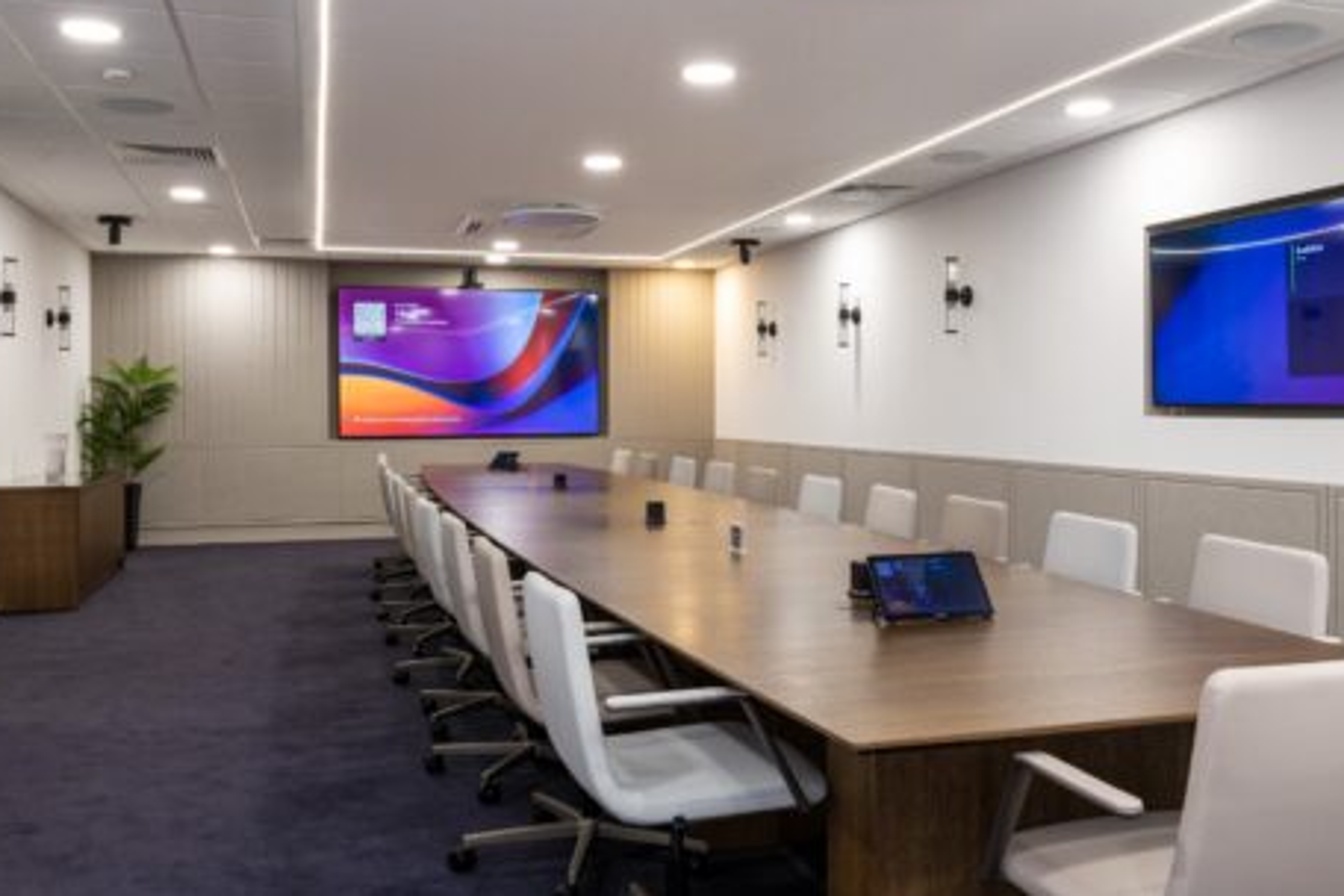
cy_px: 411
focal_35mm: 34
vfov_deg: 38.9
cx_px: 699
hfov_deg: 55.8
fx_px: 1269
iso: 100
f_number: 9
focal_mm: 31
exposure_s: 1/3
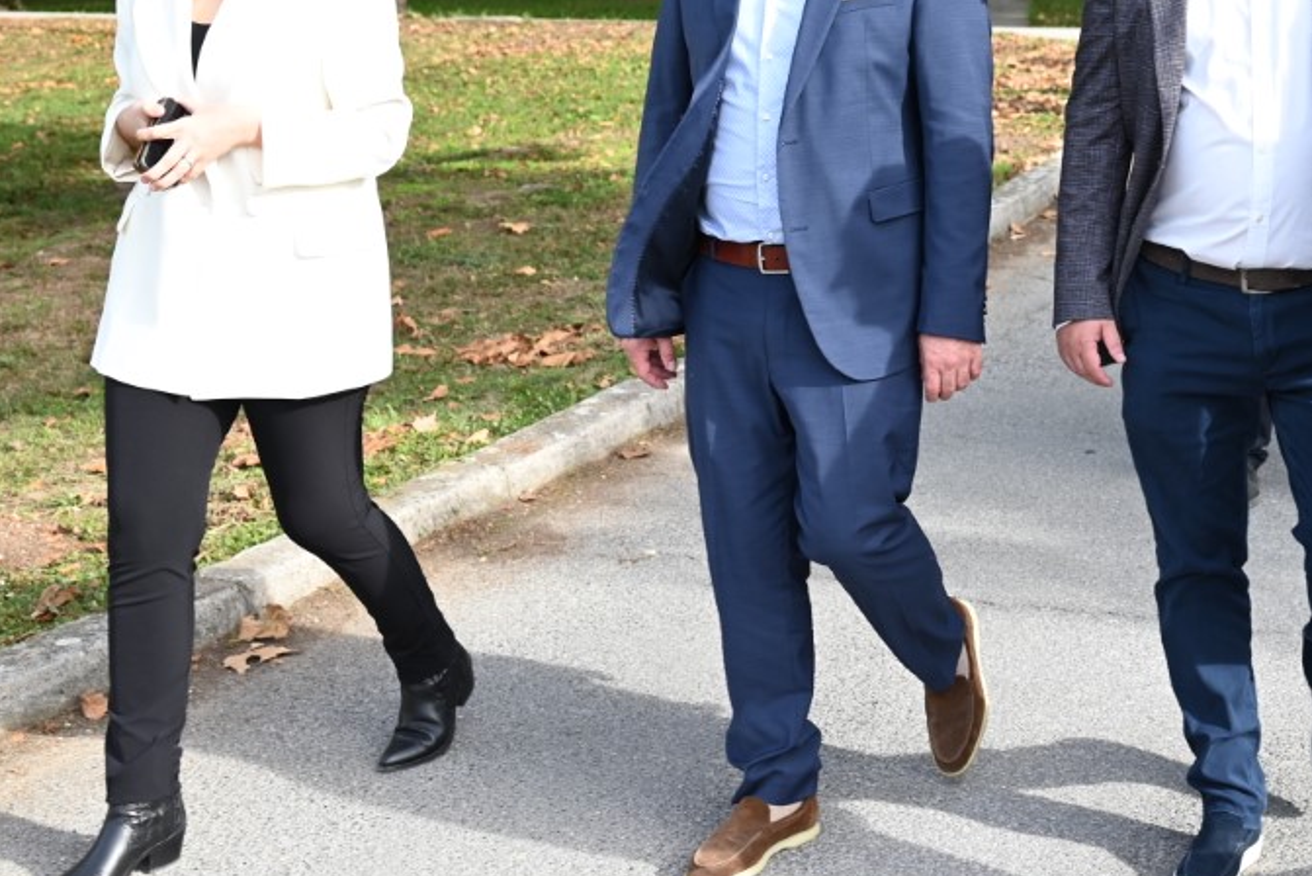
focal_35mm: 60
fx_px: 2187
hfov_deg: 32.5
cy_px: 215
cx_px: 1042
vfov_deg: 22.4
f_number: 4.5
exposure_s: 1/640
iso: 320
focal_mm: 35
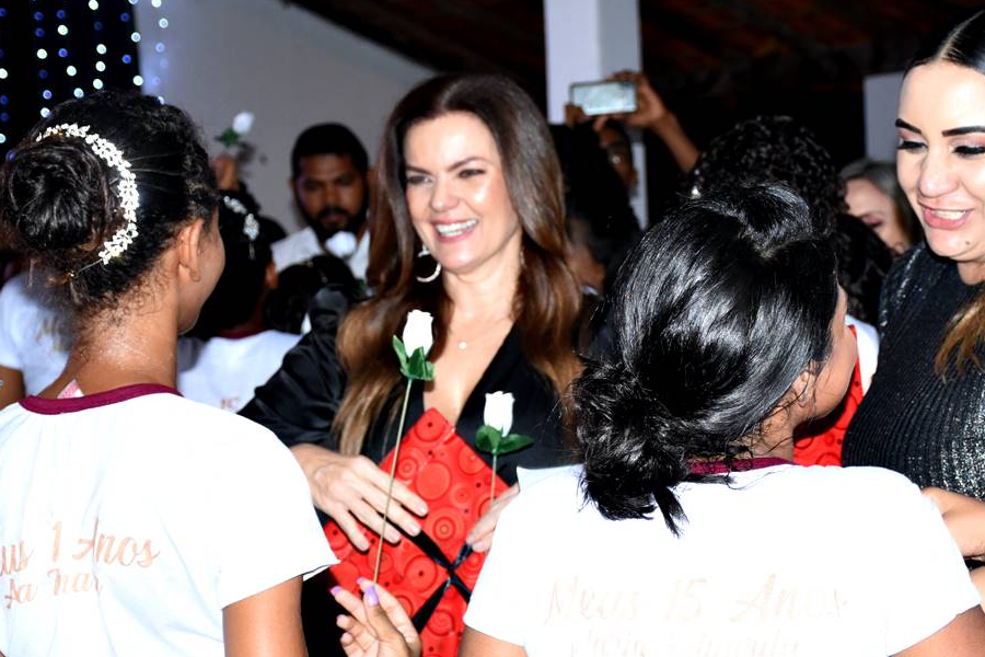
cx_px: 598
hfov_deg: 25.3
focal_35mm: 80
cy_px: 346
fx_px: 2189
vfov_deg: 17.1
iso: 1250
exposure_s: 1/100
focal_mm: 40
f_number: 4.5
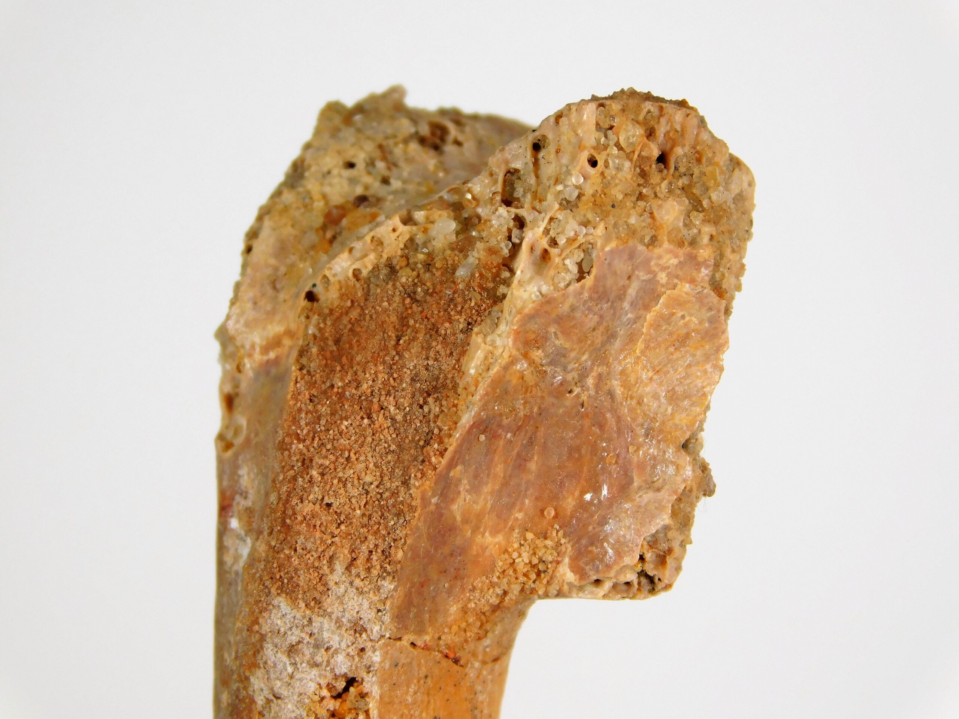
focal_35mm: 266
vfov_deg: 5.6
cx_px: 480
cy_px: 360
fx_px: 7369
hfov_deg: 7.4
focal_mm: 47.2
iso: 125
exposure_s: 1/160
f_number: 5.7
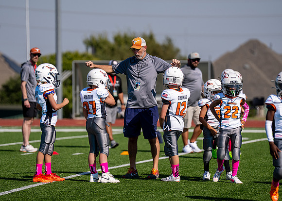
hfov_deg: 8.6
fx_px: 1879
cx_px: 142
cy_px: 92
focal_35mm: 235
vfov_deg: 6.1
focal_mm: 200
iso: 100
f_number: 2.8
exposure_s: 1/3200
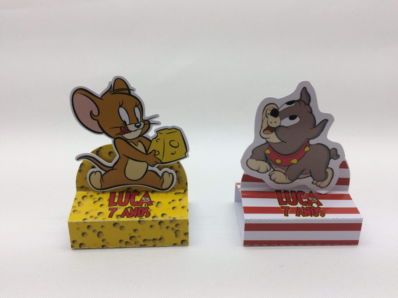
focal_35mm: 29
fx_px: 333
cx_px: 199
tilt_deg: -26.0
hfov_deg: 61.7
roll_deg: -0.4
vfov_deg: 48.2
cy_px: 149
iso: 32
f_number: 2.2
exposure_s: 1/162
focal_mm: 4.15
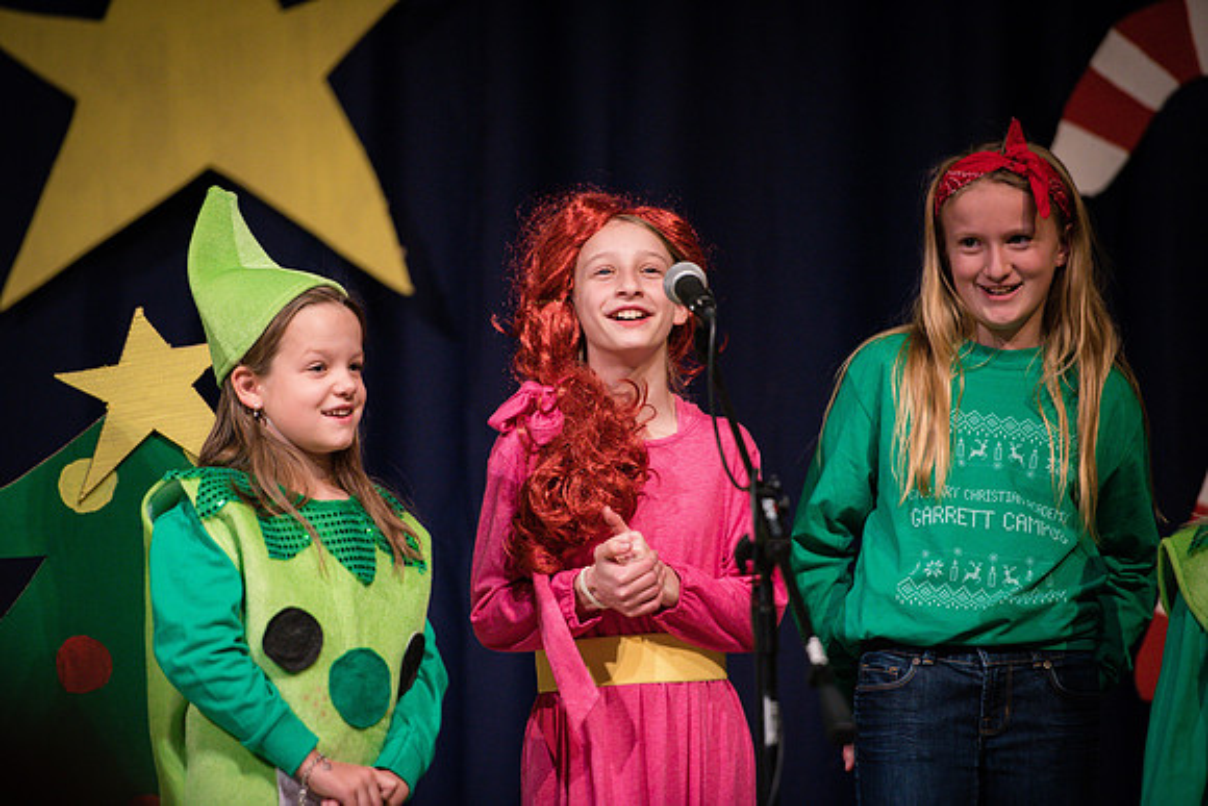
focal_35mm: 200
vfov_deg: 6.9
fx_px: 6712
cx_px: 604
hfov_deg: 10.3
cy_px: 403
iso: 1600
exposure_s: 1/320
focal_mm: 200
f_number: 2.8
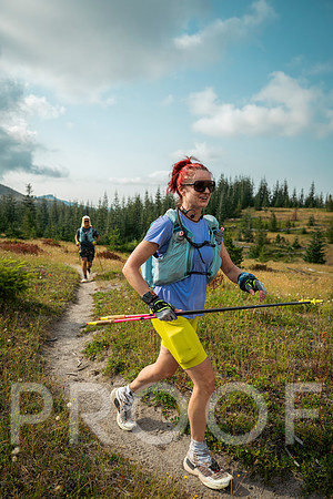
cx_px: 166
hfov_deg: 50.4
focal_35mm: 26
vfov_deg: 70.4
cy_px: 250
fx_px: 354
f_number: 3.5
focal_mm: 25.5
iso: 100
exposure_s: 1/2000
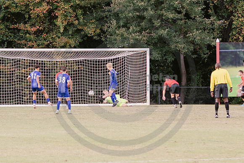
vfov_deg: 4.7
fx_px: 1979
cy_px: 38
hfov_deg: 7.1
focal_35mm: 292
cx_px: 94
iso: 640
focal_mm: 90
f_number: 3.2
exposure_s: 1/125
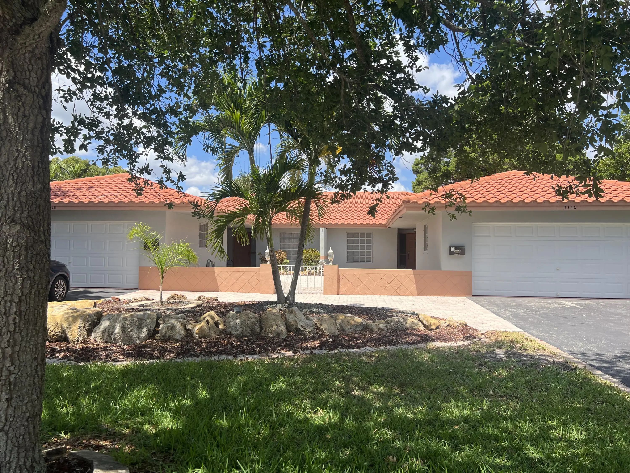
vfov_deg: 53.1
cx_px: 315
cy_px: 236
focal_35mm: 26
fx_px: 473
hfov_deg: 67.3
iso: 50
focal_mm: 5.7
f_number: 1.5
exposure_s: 1/2457
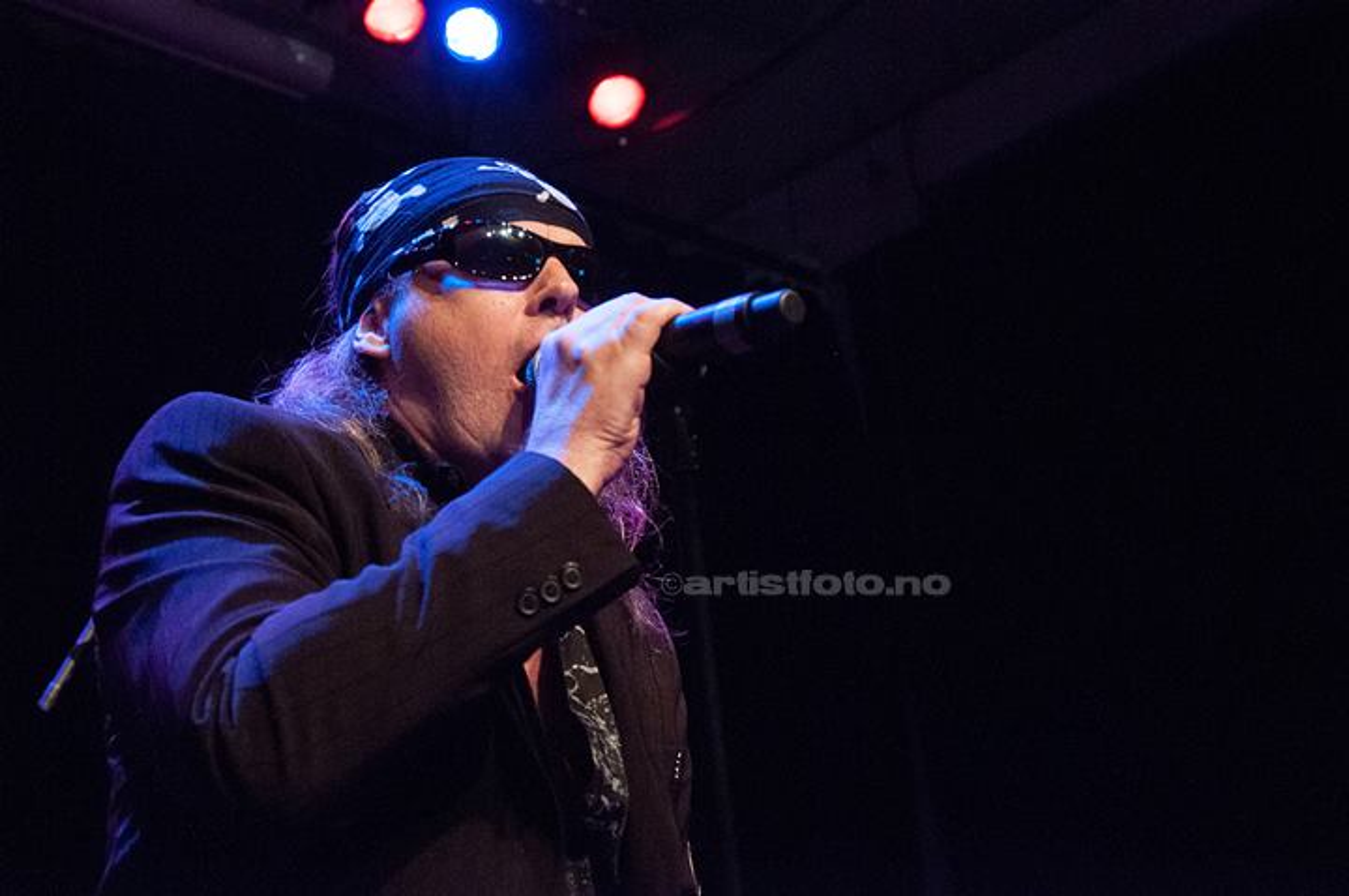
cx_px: 674
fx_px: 2245
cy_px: 448
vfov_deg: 22.6
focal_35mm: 60
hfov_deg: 33.4
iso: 1000
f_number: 4.2
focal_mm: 40
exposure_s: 1/125
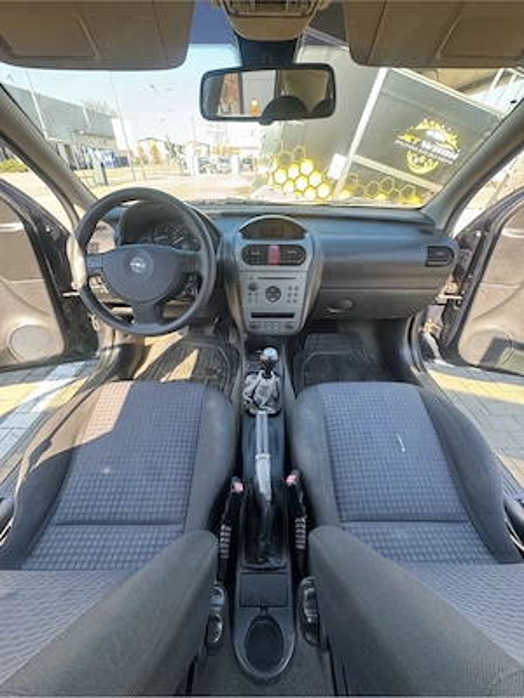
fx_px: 283
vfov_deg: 102.1
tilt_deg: -33.4
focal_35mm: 14
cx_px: 262
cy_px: 349
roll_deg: -1.3
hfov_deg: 85.7
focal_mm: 2.22
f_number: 2.2
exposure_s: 1/99
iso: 100
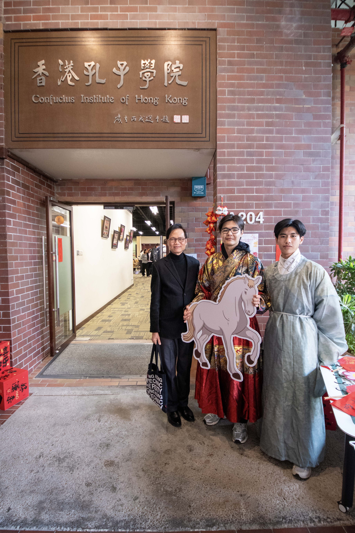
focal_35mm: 18
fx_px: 266
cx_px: 178
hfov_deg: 67.4
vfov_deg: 90.0
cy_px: 266
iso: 2500
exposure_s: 1/60
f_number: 4.5
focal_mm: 12
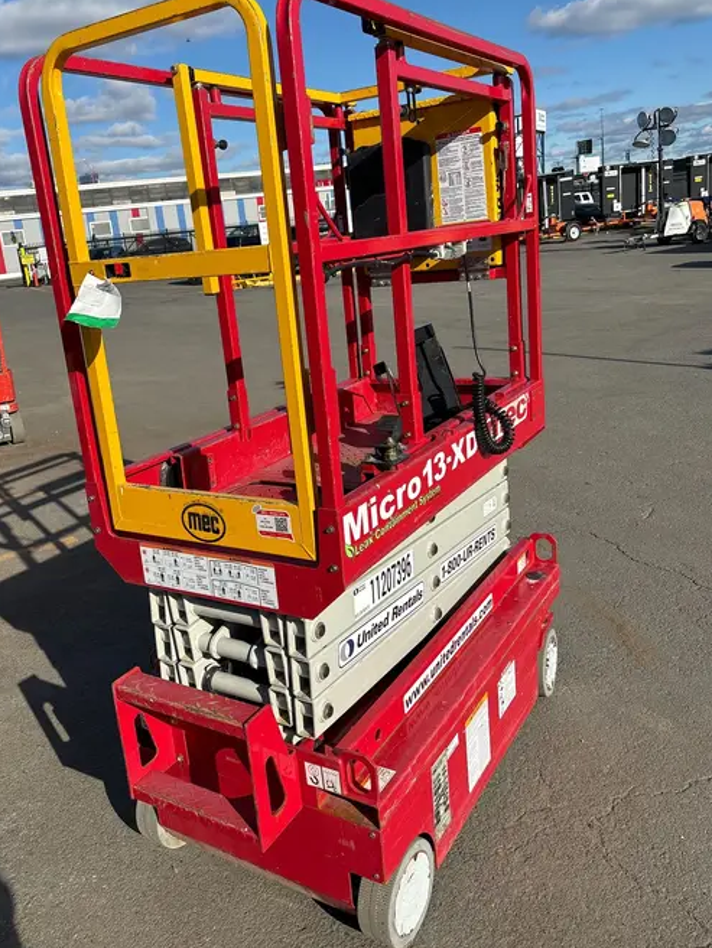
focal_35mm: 29
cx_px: 326
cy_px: 422
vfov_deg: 61.5
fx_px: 795
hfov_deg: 48.2
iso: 50
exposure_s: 1/4425
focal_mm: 5.96
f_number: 1.6
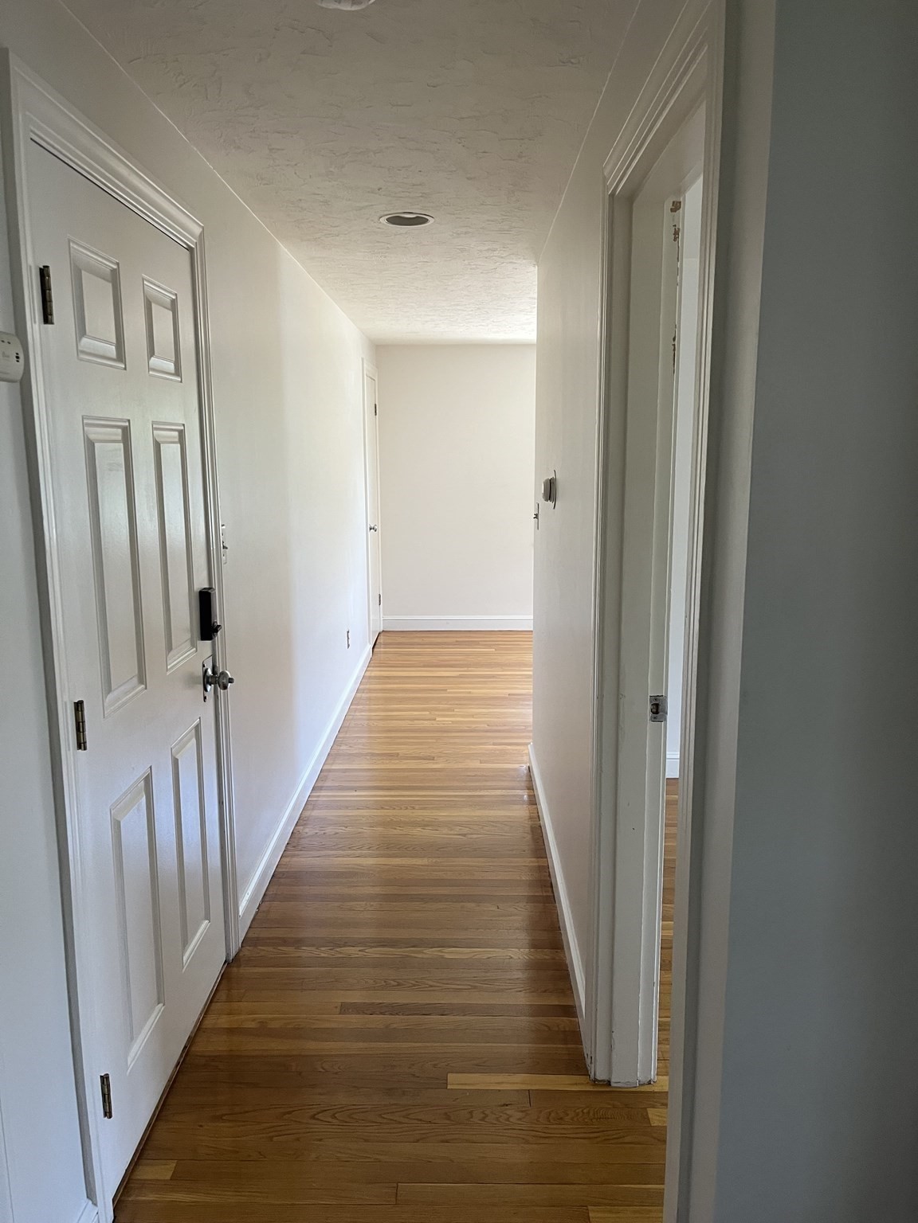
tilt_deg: -9.0
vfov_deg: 67.3
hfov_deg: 53.1
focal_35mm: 26
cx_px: 459
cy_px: 612
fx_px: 919
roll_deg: +0.5
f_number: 1.6
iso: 125
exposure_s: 1/92
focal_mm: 5.1
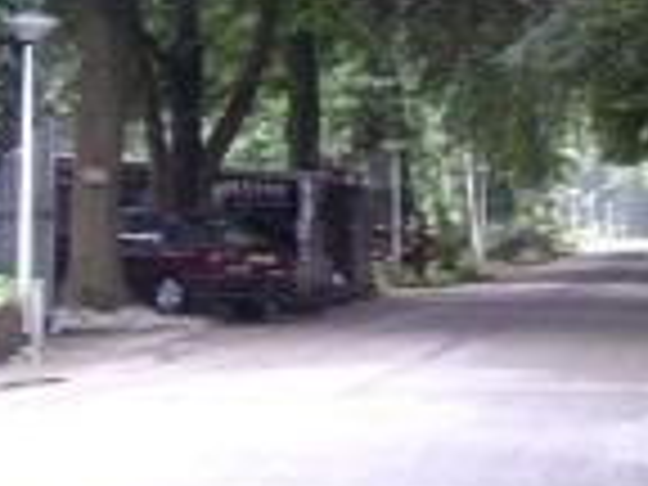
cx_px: 1089
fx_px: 3164
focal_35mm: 169
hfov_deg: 11.1
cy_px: -171
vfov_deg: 8.6
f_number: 2.8
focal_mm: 7.9
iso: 400
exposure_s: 1/40
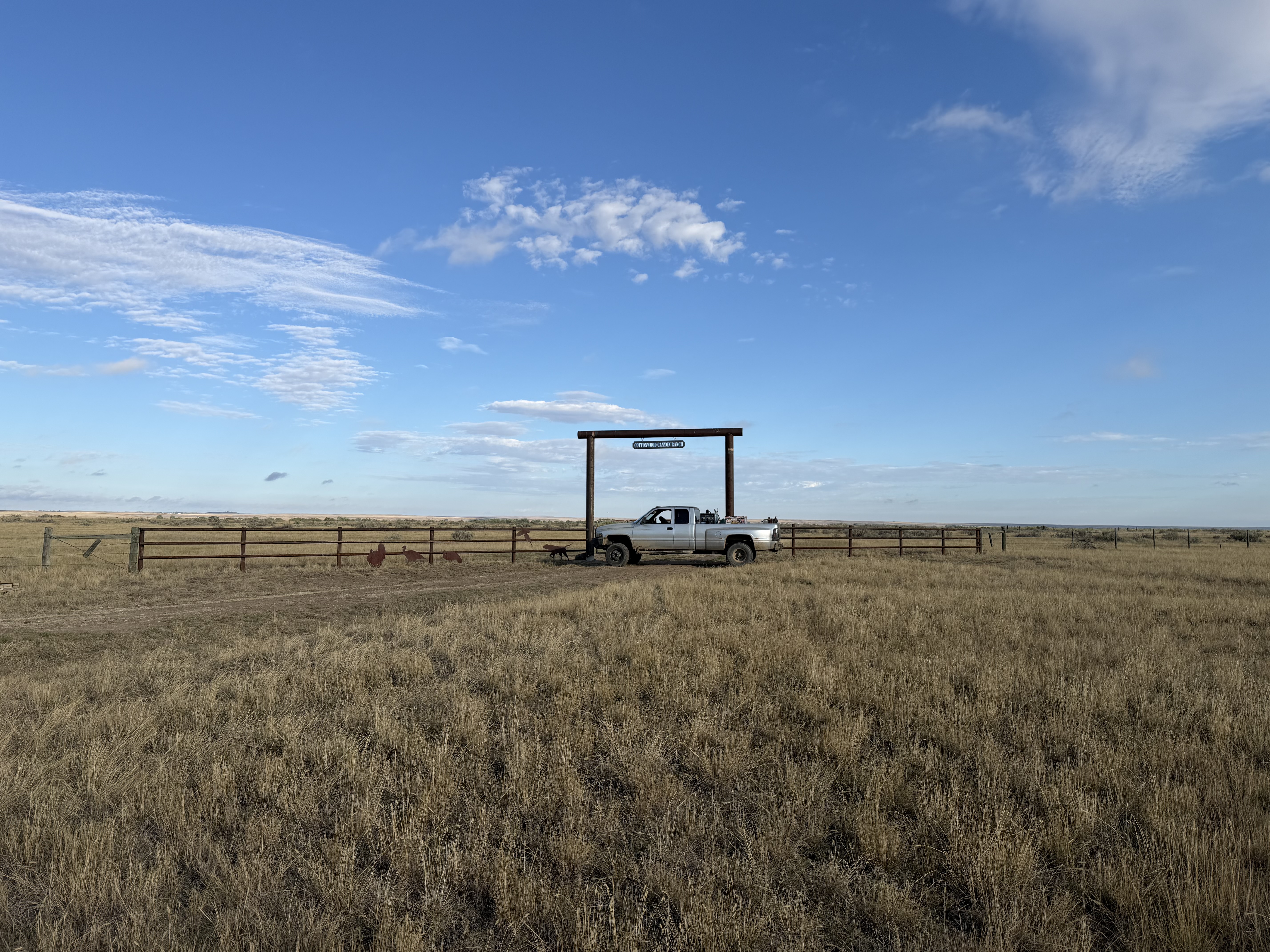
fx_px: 881
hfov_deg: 71.6
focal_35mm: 24
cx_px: 635
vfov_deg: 56.8
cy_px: 476
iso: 80
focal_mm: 6.76
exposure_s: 1/5319
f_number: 1.78
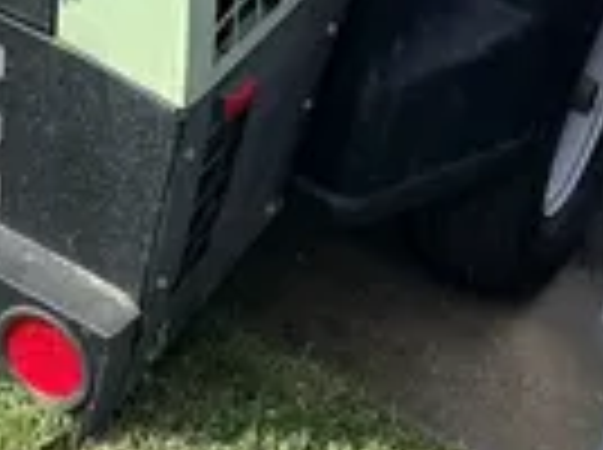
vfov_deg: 12.9
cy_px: -281
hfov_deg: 17.9
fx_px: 1861
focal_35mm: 107
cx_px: -32
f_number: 1.6
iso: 50
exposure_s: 1/2571
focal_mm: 5.1
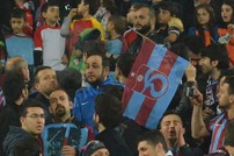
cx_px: 27
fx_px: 2258
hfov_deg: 5.9
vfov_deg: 3.9
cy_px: 66
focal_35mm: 348
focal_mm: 70
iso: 5000
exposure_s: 1/1600
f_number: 2.8
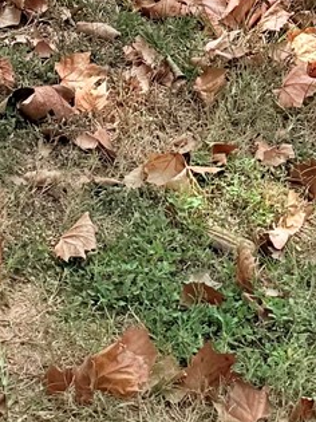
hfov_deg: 9.5
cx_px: 16
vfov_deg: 10.7
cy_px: -622
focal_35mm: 156
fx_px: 1900
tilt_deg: -4.6
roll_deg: -3.6
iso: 80
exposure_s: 1/3425
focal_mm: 6.76
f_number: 1.78
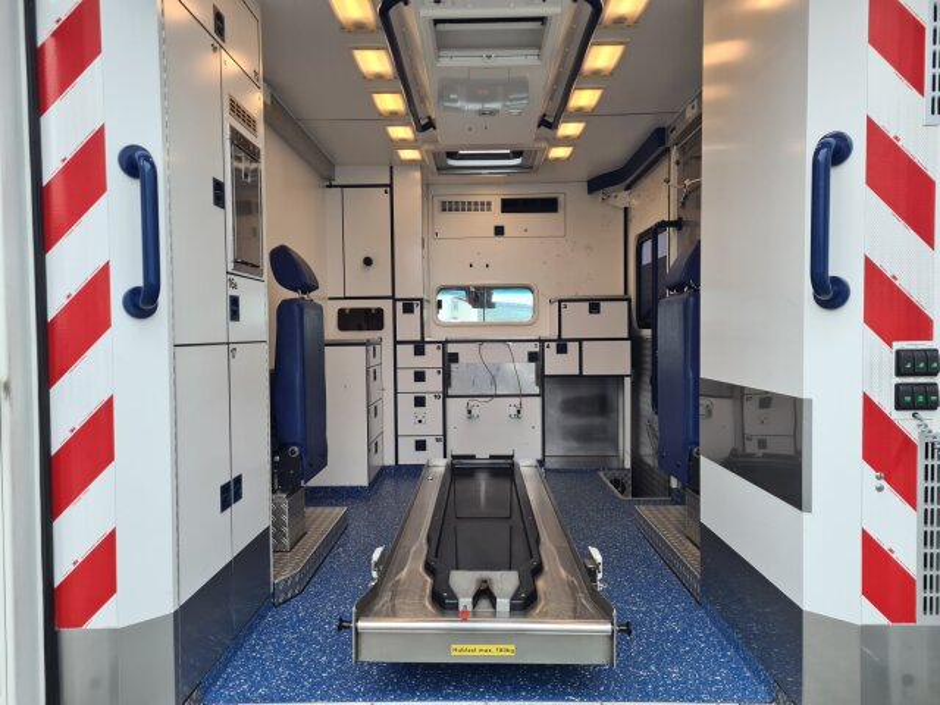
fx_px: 706
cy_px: 352
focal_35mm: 26
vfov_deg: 53.1
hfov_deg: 67.3
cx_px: 470
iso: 125
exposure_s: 1/50
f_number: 1.8
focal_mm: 5.4
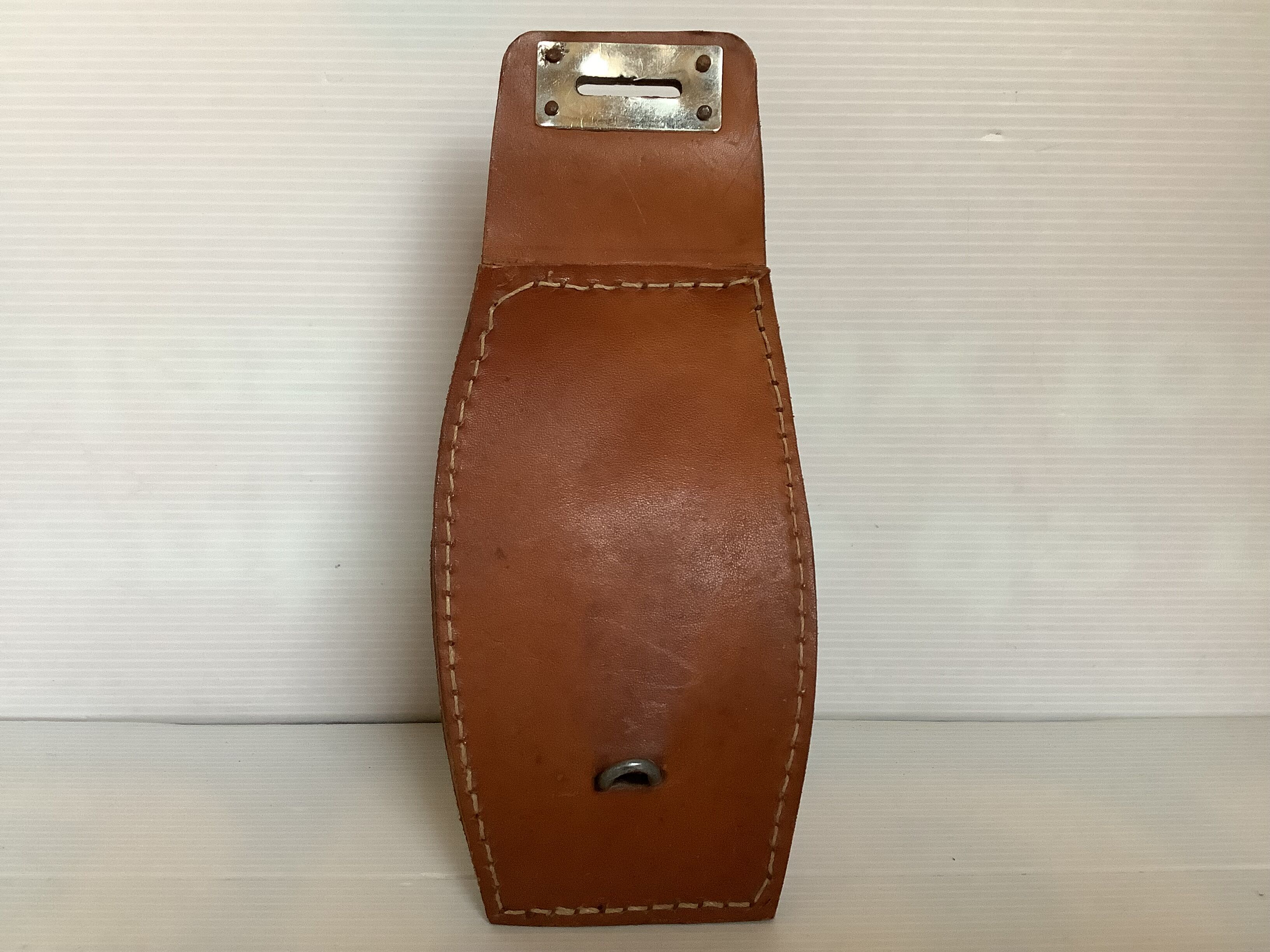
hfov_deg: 58.4
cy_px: 476
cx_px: 635
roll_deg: +0.2
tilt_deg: -9.7
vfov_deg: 45.4
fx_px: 1137
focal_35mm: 31
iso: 250
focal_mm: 3.3
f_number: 2.4
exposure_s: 1/60
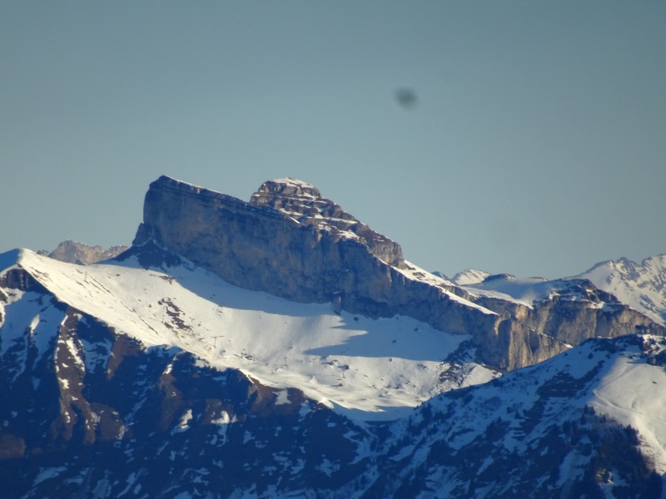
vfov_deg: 2.1
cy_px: 250
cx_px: 333
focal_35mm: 717
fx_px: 13795
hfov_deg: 2.8
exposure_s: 1/500
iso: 80
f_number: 6.3
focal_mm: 122.45
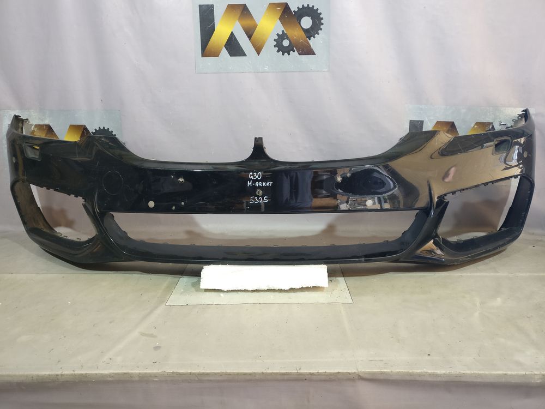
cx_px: 272
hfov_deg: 63.4
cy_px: 204
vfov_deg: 49.7
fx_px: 441
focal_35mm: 28
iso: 500
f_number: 2
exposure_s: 1/25
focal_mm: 4.26
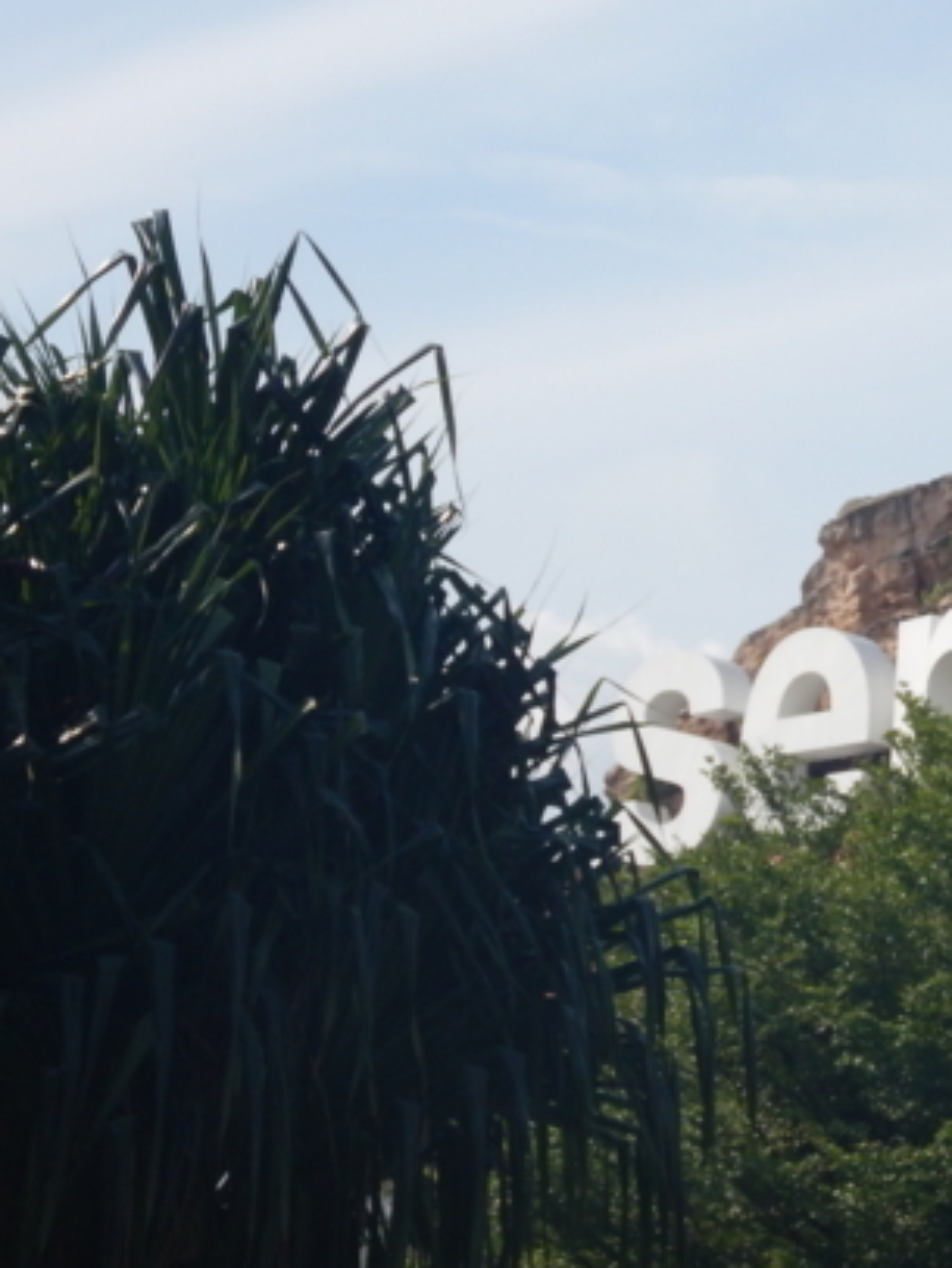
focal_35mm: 132
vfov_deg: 14.9
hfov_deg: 11.1
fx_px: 4835
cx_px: 1108
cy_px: 422
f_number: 4.5
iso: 125
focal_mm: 12
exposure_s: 1/1250
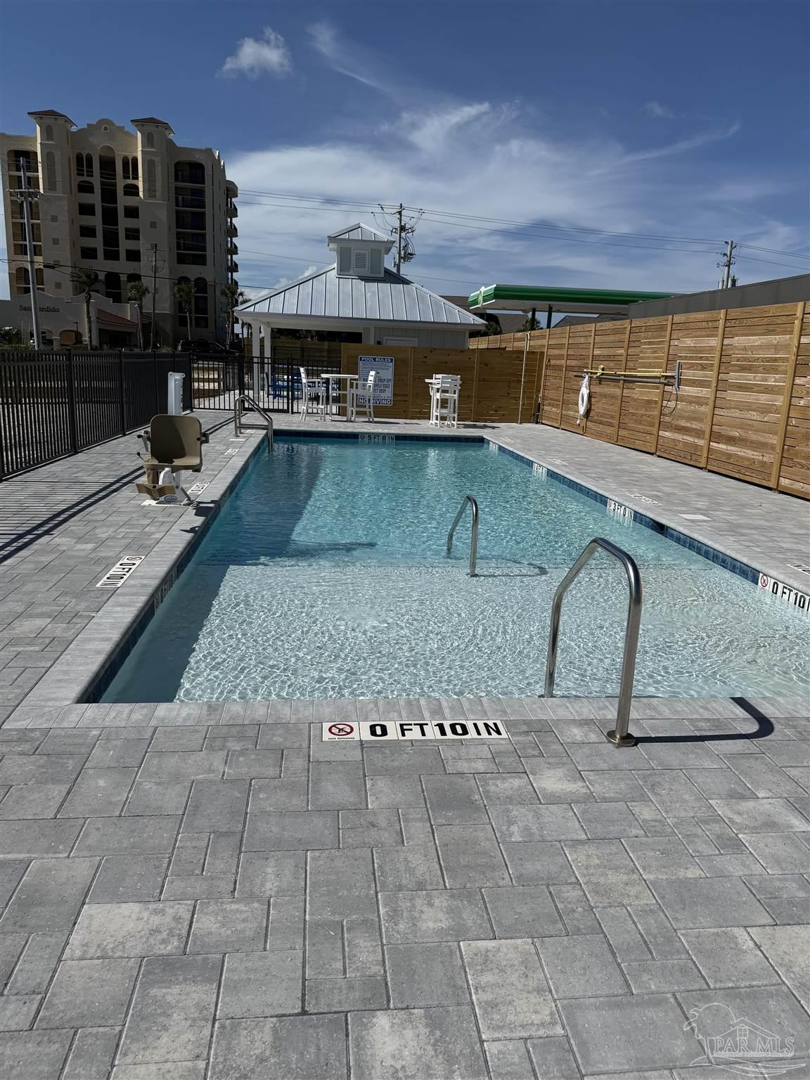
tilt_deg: -13.1
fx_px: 749
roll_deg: -3.1
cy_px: 540
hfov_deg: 56.8
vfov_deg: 71.6
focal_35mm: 24
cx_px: 405
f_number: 1.78
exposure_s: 1/14286
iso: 80
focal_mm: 6.76
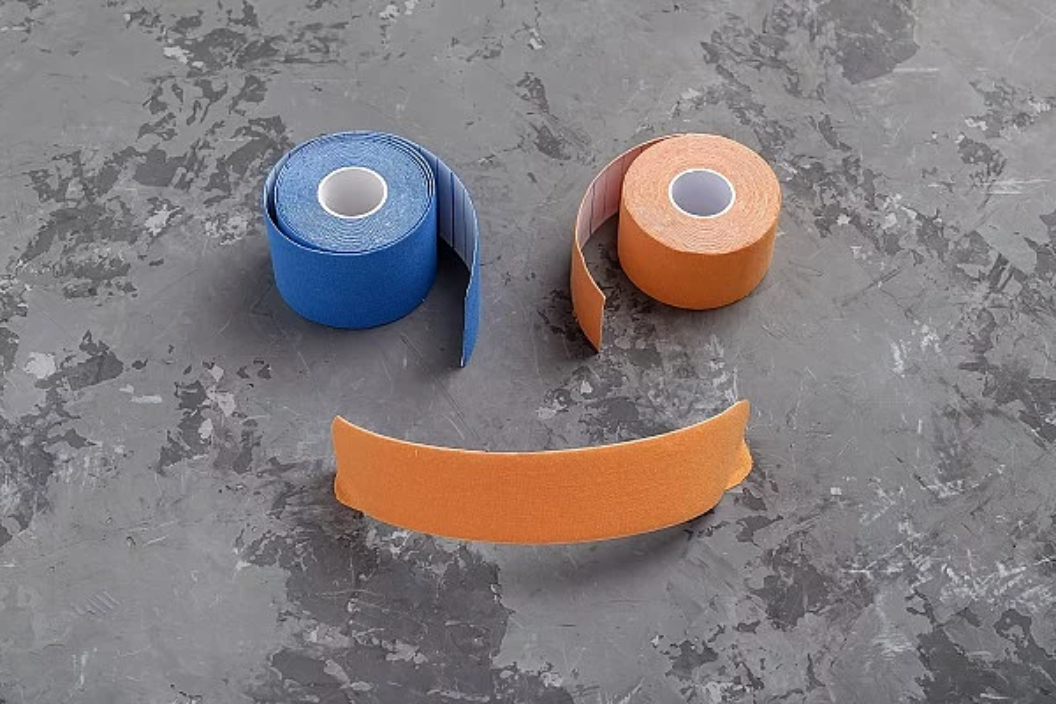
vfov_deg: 24.2
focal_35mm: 56
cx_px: 528
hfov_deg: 35.6
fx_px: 1643
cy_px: 352
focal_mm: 37.6
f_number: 8
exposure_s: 1/180
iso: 200
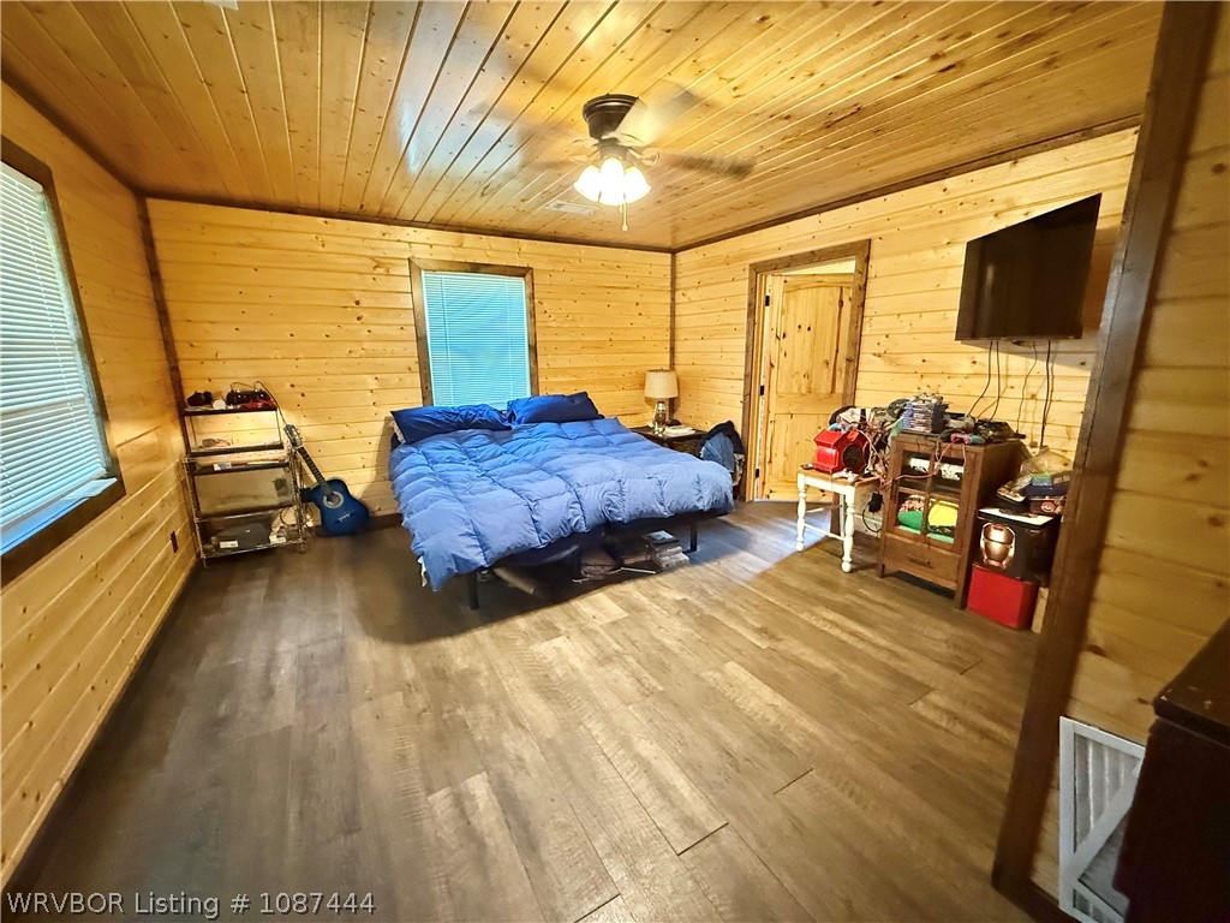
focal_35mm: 14
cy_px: 462
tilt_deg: -12.2
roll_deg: +0.8
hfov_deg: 102.1
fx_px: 497
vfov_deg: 85.7
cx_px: 615
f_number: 2.2
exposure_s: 1/40
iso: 1000
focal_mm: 2.22
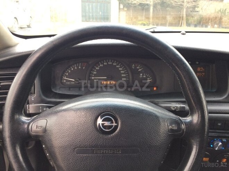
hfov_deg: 61.7
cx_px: 114
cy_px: 86
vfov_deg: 48.2
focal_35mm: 29
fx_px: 192
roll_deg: -0.2
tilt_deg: -16.6
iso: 50
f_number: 2.2
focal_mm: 4.15
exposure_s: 1/33
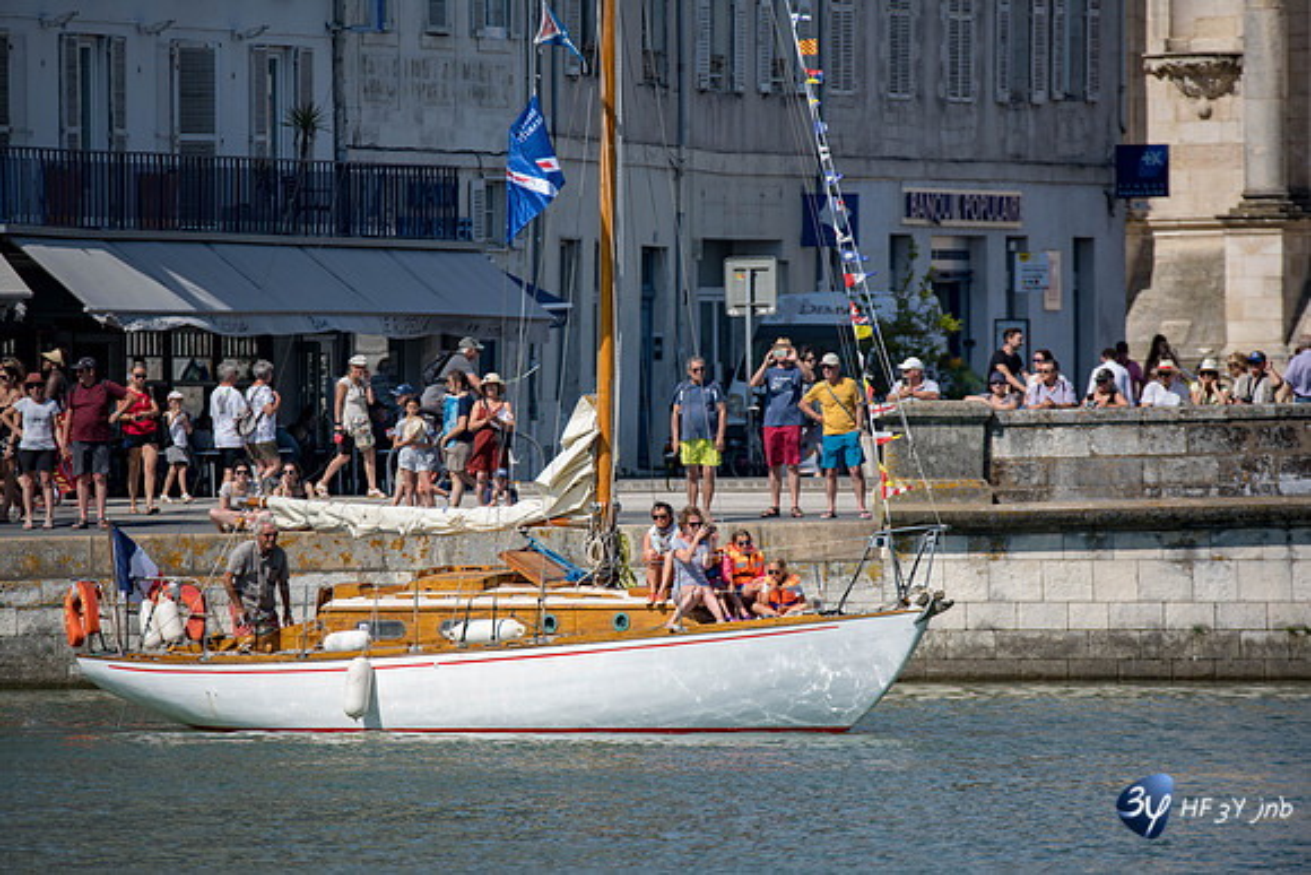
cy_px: 438
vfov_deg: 2.3
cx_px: 656
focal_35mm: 600
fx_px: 21854
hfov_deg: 3.4
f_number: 6.3
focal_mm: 600
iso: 180
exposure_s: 1/640
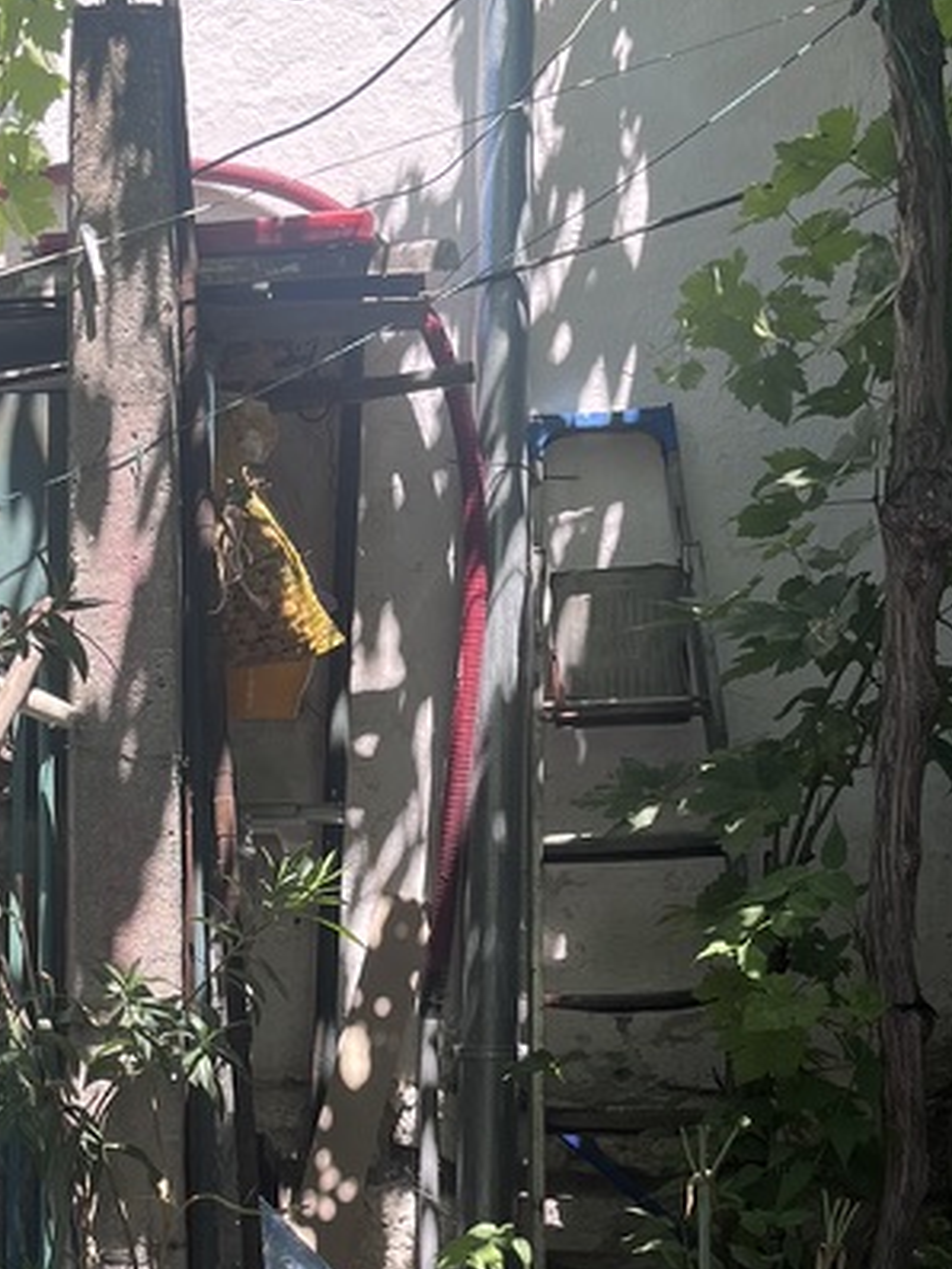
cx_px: 256
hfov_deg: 21.8
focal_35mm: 67
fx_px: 2456
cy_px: 821
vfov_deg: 28.8
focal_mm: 5.1
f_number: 1.6
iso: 50
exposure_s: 1/688
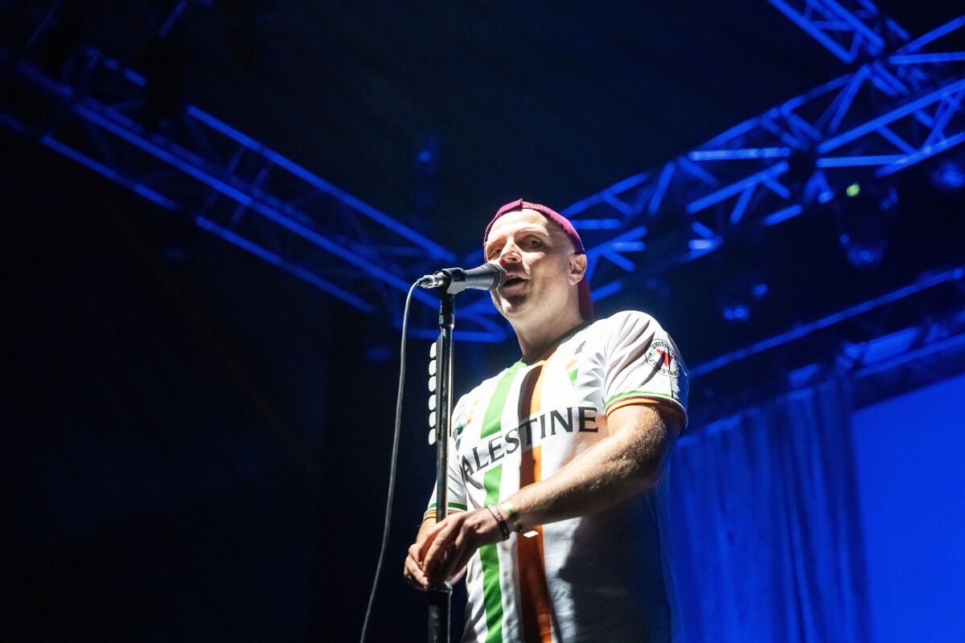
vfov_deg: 19.5
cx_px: 482
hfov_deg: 28.8
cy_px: 322
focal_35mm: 70
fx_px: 1876
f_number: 2.8
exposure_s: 1/250
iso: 12800
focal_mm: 70
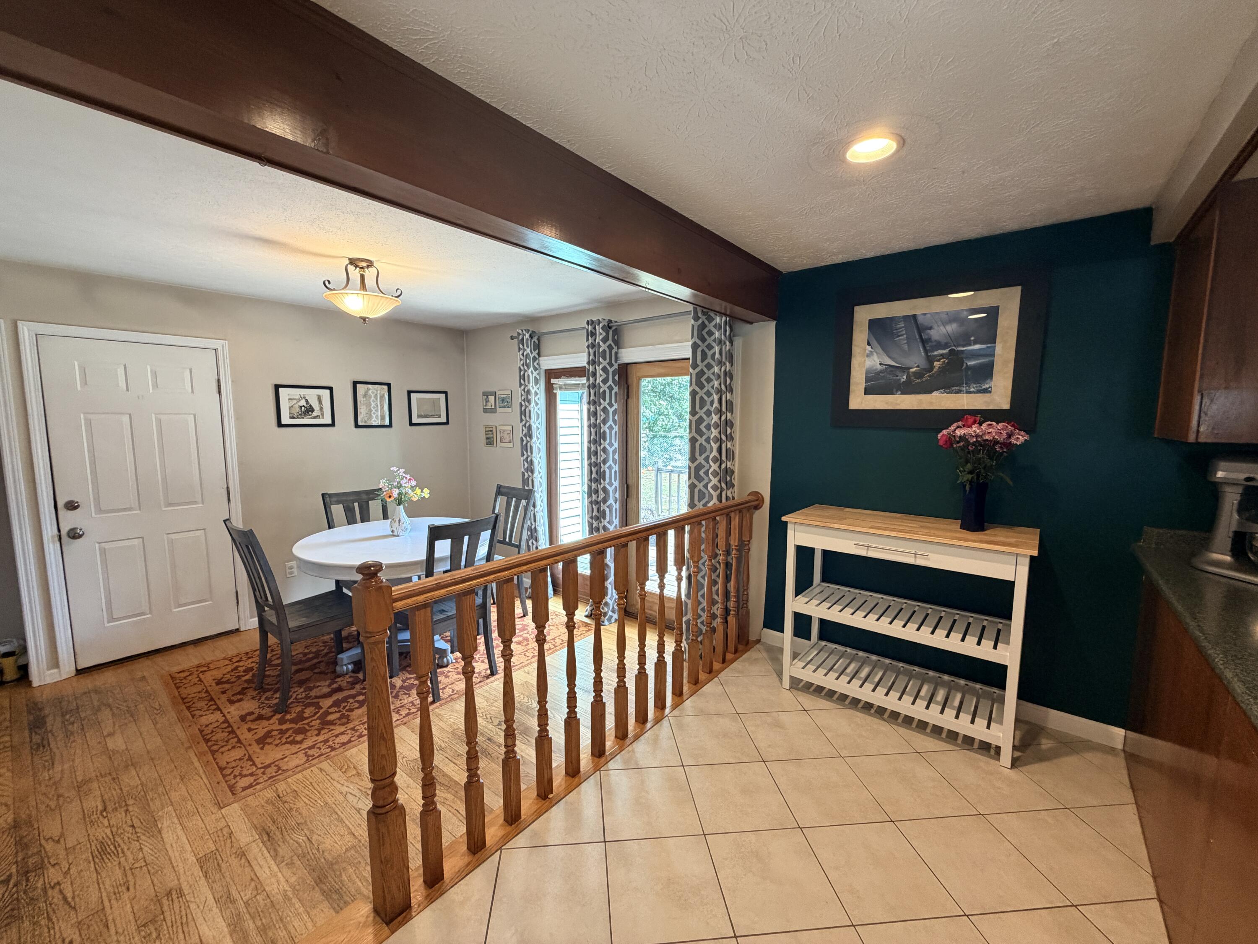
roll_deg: +0.9
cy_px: 472
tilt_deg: -5.6
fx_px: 509
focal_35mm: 14
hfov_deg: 102.1
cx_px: 629
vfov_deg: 85.7
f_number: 2.2
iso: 200
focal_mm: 2.22
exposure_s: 1/60
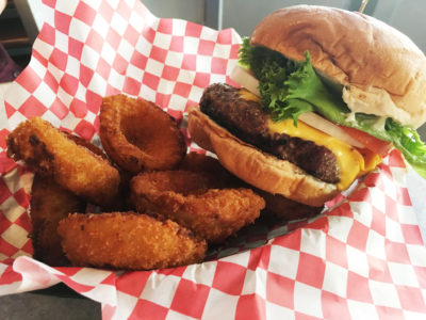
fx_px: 357
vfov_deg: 48.2
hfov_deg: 61.7
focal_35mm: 29
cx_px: 213
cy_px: 160
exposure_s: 1/30
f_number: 2.2
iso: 125
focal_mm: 4.15
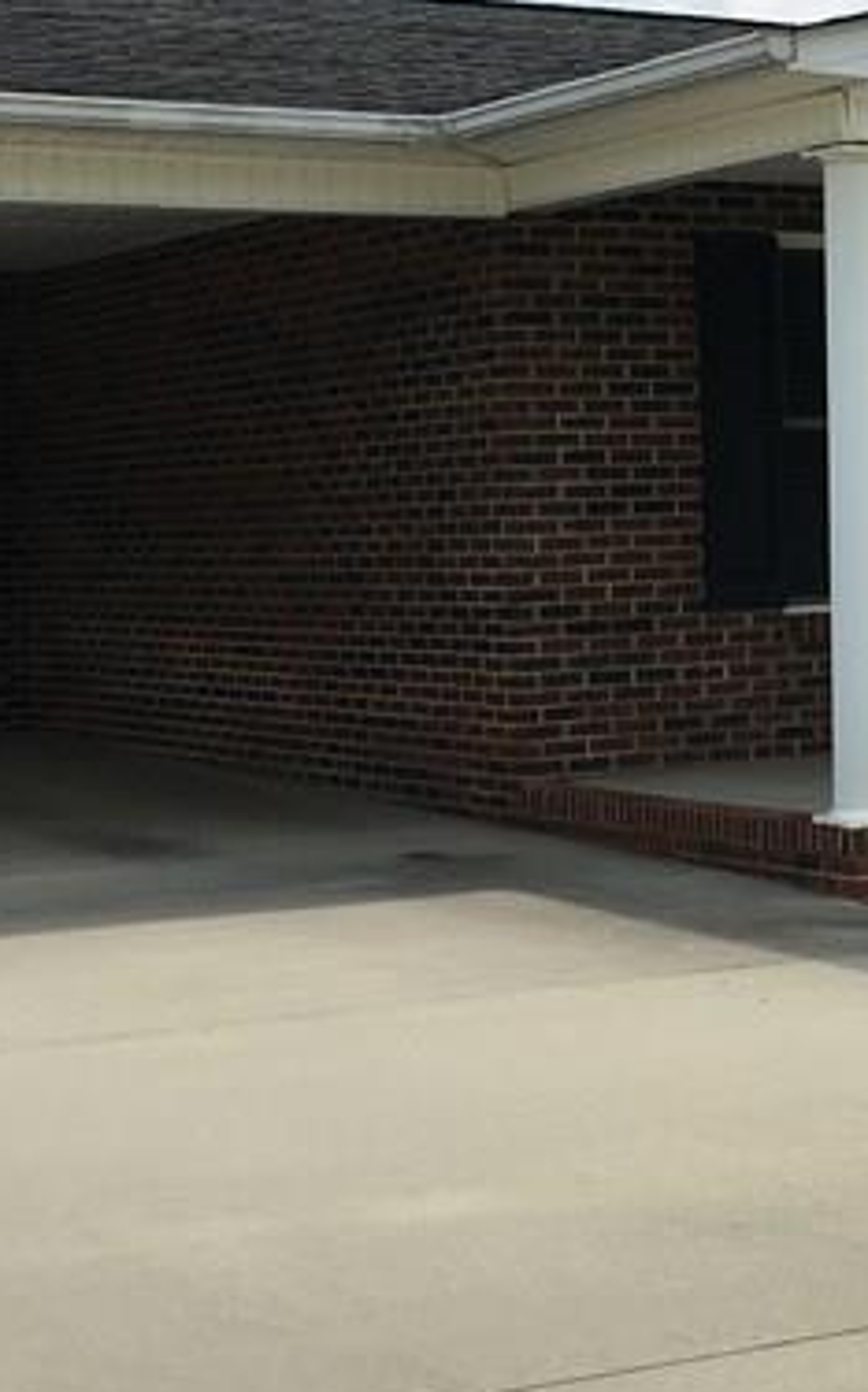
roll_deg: +0.8
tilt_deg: +0.1
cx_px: 990
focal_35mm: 84
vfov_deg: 24.6
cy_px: 583
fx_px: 3183
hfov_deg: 15.1
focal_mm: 4.15
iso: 25
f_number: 2.2
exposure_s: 1/1748
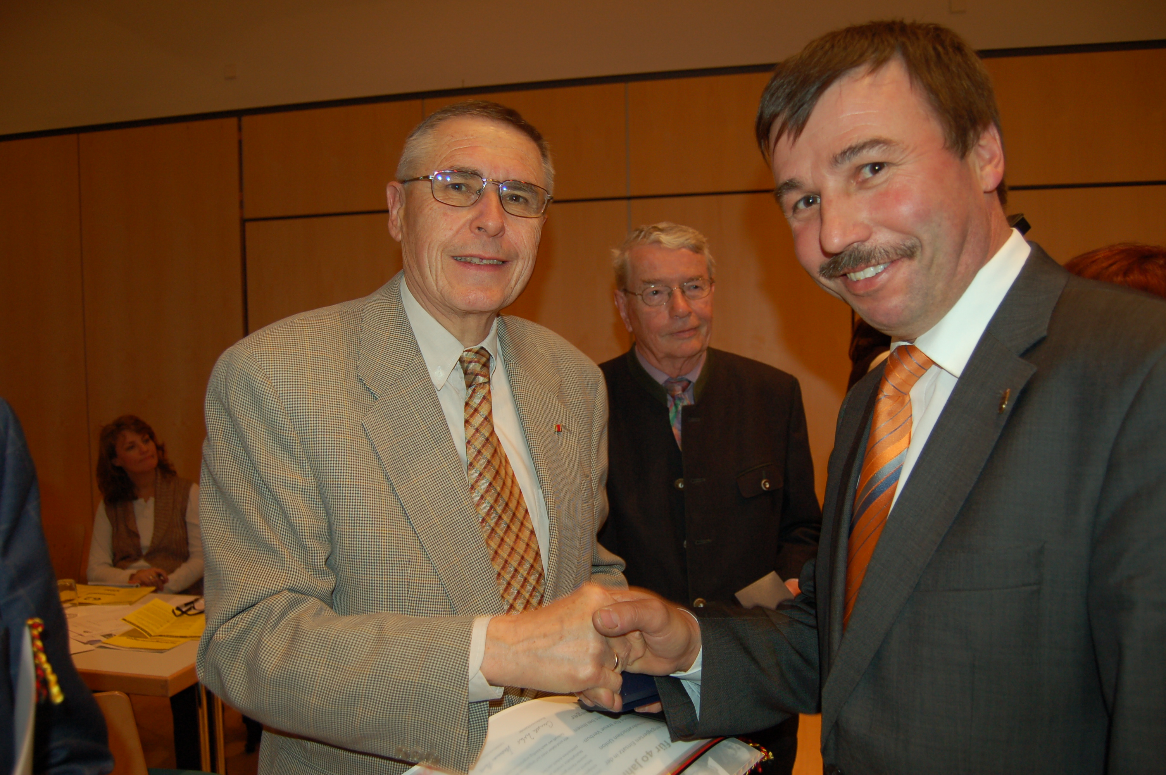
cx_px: 583
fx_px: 874
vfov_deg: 47.8
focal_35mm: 27
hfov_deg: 67.4
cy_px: 388
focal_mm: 18
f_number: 3.5
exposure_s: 1/60
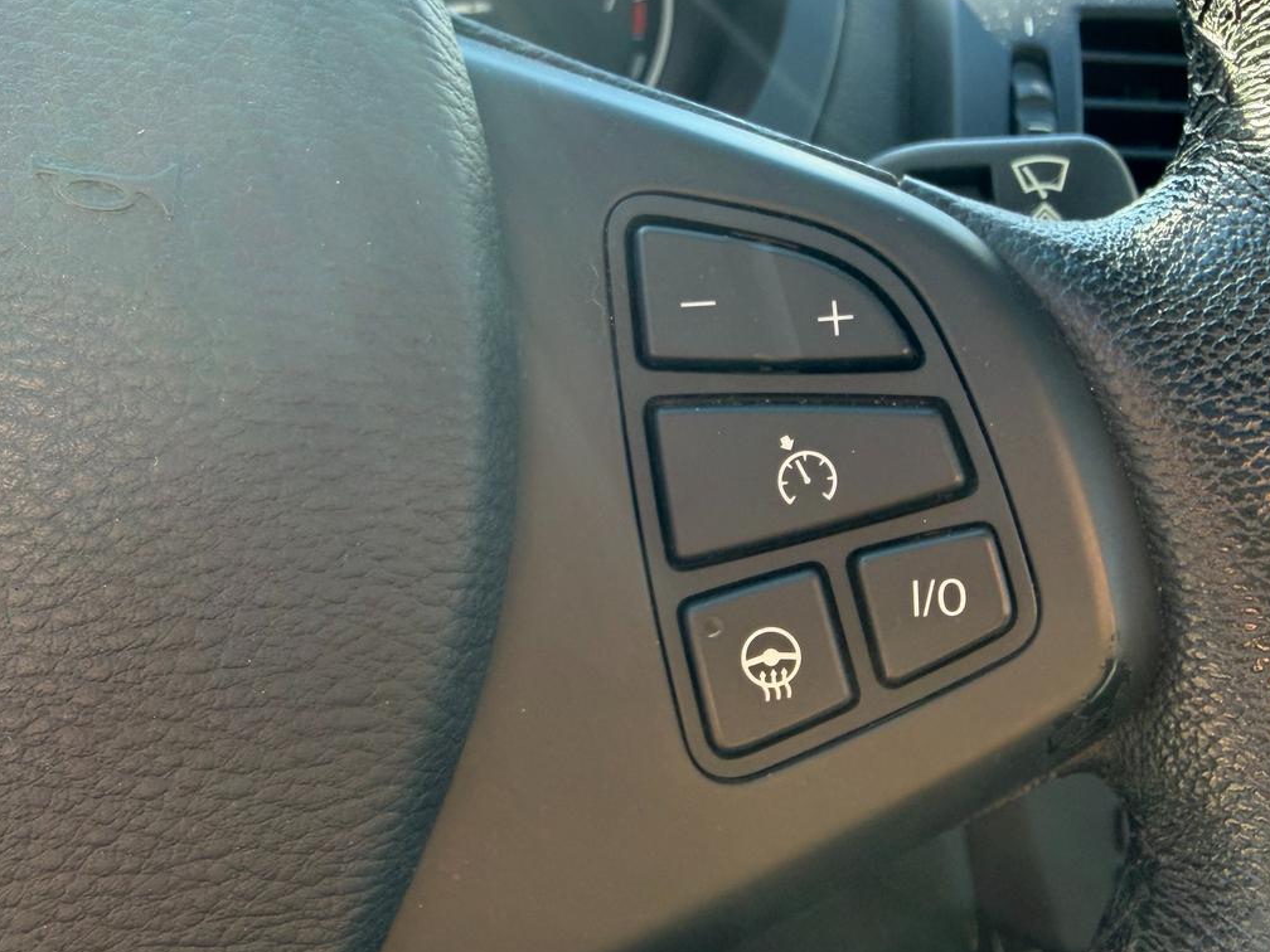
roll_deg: -1.7
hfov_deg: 55.0
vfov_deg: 42.9
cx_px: 758
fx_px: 1211
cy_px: 456
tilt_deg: -28.3
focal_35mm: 33
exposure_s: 1/121
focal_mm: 2.22
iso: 100
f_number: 2.2
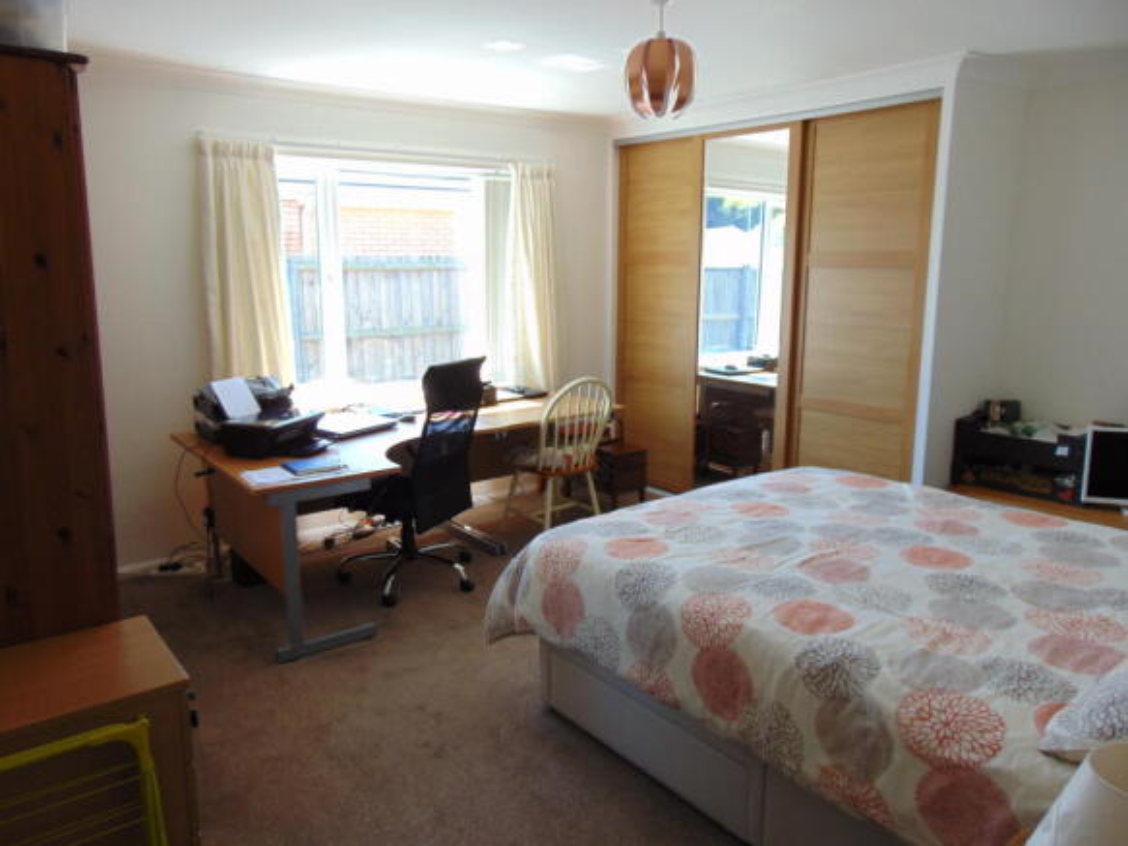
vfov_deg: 54.9
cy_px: 423
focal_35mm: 25
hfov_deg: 69.4
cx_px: 564
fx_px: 814
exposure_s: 1/30
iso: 100
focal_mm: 4.5
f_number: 3
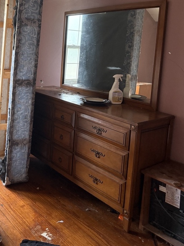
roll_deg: -3.7
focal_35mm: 37
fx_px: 262
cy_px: 76
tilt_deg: -6.1
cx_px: 45
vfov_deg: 49.0
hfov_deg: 37.6
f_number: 1.78
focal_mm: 6.76
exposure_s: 1/60
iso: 320
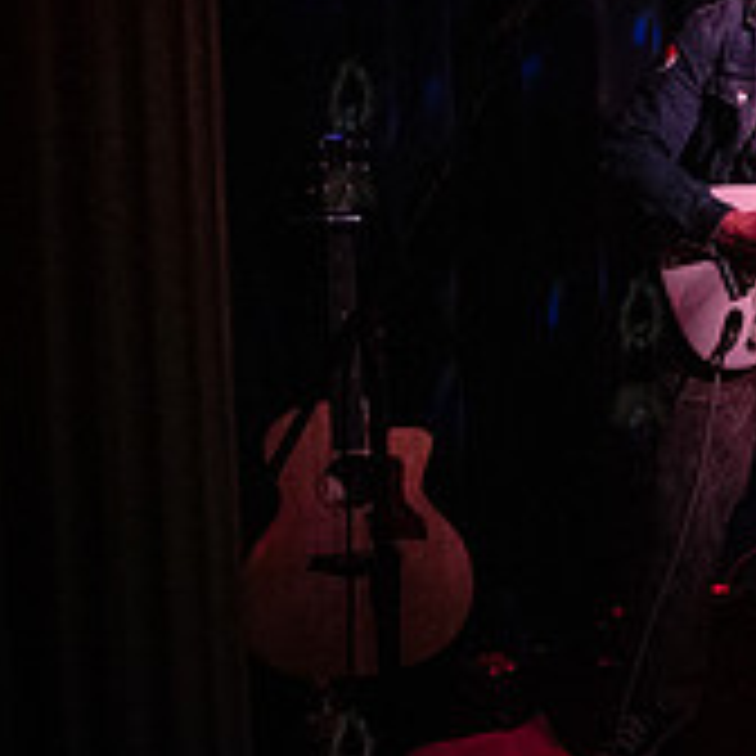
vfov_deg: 20.8
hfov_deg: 18.2
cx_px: 1215
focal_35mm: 82
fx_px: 2026
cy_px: 130
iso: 12800
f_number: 3.2
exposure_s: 1/320
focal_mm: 28
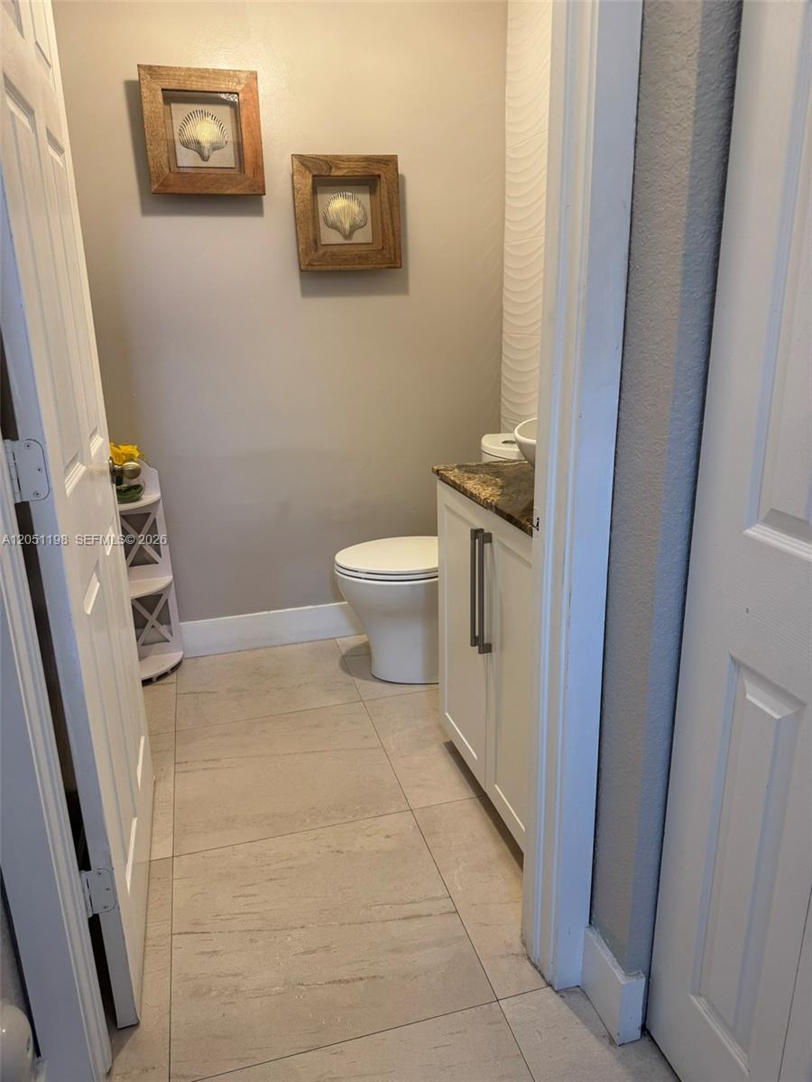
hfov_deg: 56.8
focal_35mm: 24
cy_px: 541
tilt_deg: -17.6
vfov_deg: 71.6
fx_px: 751
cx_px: 406
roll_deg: +1.6
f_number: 1.78
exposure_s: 1/60
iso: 125
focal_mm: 6.76
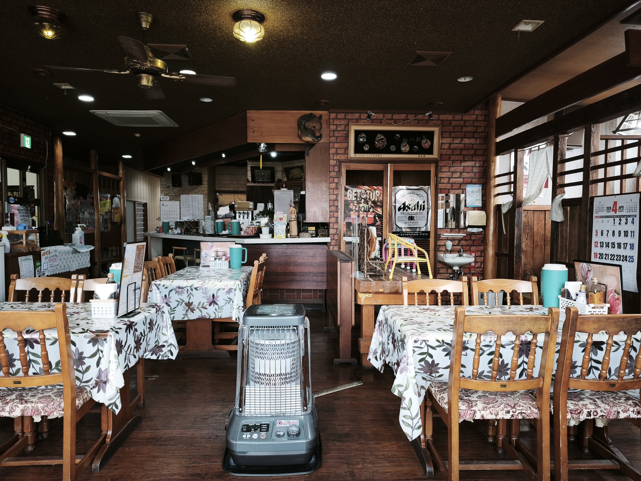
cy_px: 240
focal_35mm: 23
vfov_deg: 58.9
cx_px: 320
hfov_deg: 73.9
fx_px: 426
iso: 320
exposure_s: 1/100
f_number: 1.62
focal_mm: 6.45
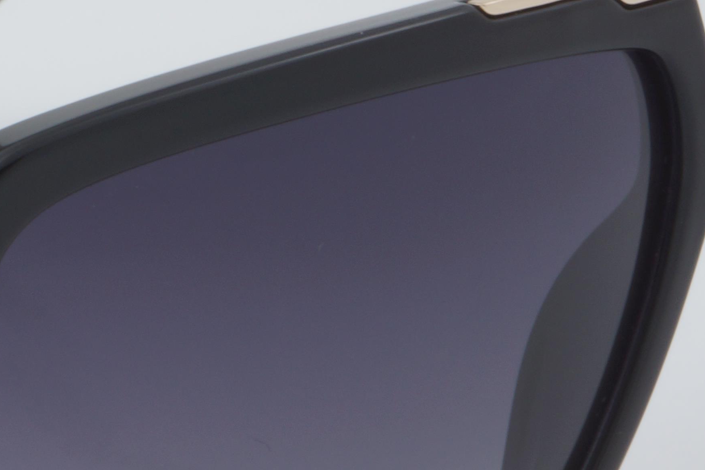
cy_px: 309
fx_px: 5032
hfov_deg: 8.0
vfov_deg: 5.3
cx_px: 31
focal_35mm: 257
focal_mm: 50
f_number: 32
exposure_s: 1/3
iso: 100
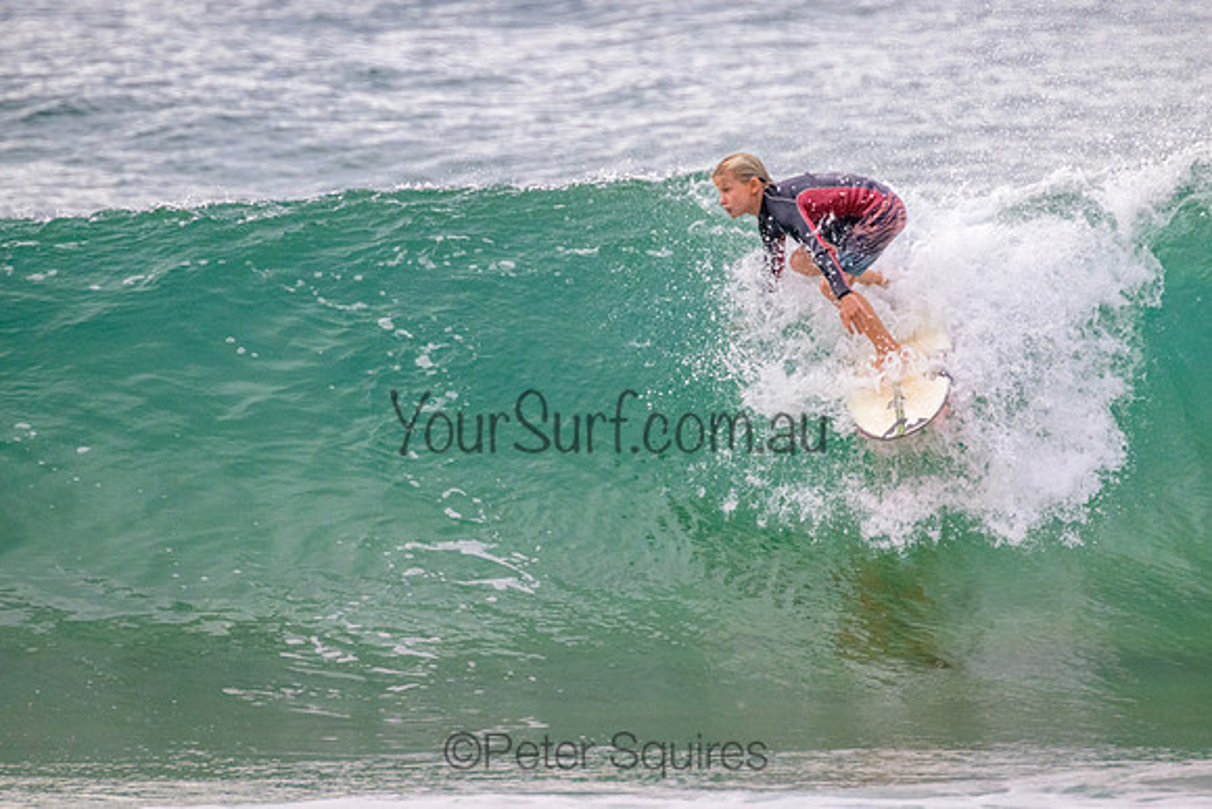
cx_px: 671
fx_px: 33900
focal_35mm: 1007
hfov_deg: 2.0
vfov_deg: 1.4
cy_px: 316
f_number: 11
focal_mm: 800
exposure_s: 1/2000
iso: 2800
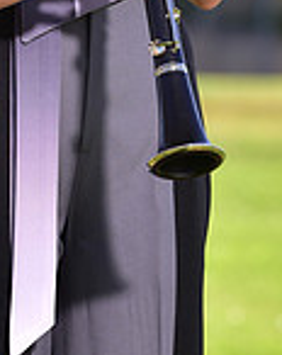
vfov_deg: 3.1
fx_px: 6464
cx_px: 55
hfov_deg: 2.5
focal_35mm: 617
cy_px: -187
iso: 100
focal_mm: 165
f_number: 5.6
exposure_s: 1/200
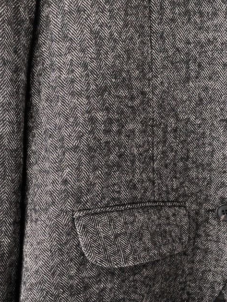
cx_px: 119
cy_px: 232
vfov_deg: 41.5
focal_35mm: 44
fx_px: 385
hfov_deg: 32.9
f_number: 1.8
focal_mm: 4.25
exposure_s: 1/60
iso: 125
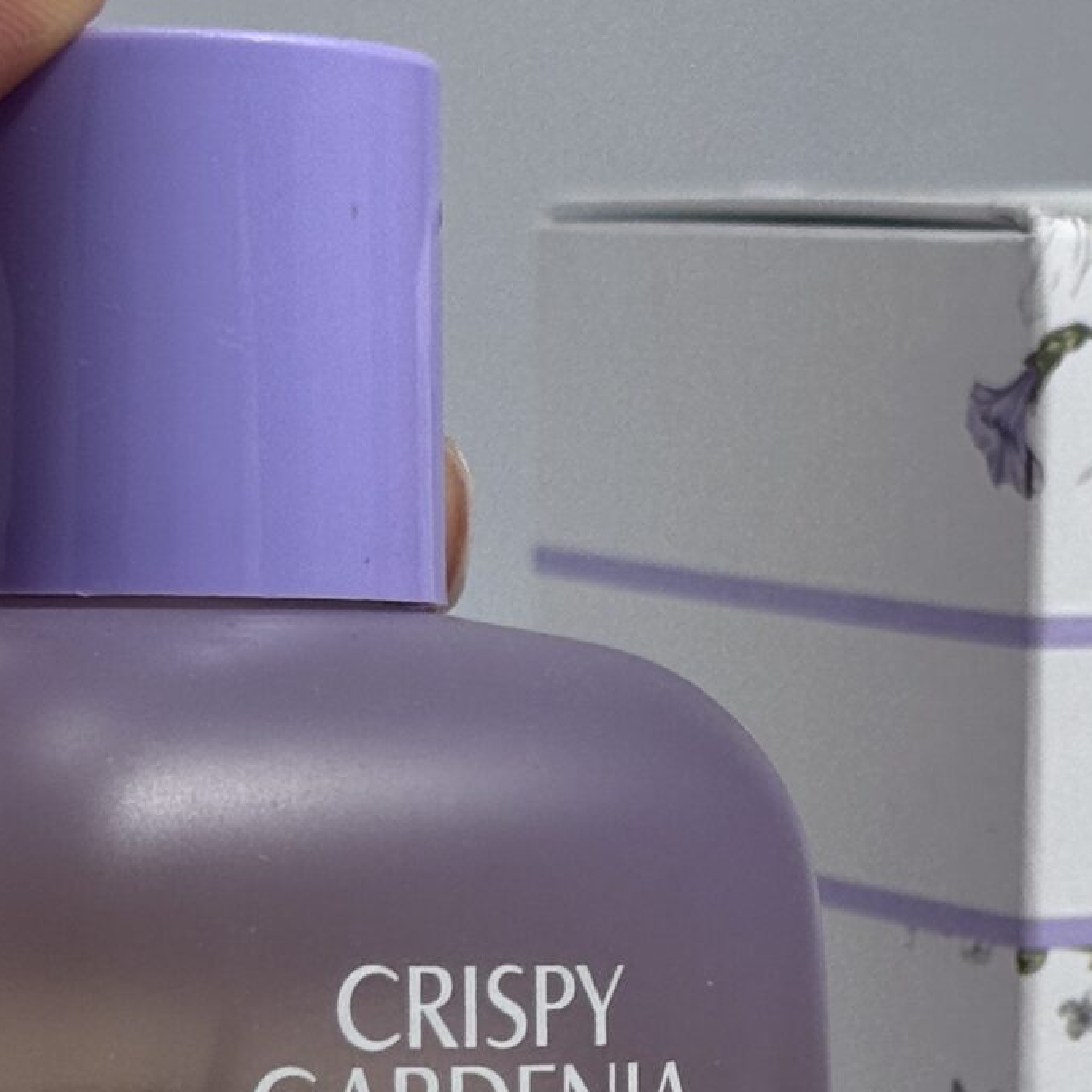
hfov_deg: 11.0
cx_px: 780
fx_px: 5639
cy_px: 1222
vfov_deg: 10.9
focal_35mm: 158
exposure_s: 1/535
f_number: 1.78
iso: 64
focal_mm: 6.76
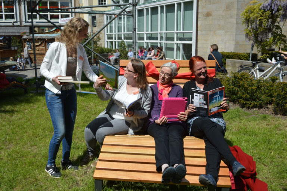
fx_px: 263
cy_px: 96
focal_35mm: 33
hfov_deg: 57.3
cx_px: 144
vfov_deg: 39.9
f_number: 9
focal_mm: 22
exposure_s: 1/320
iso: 100
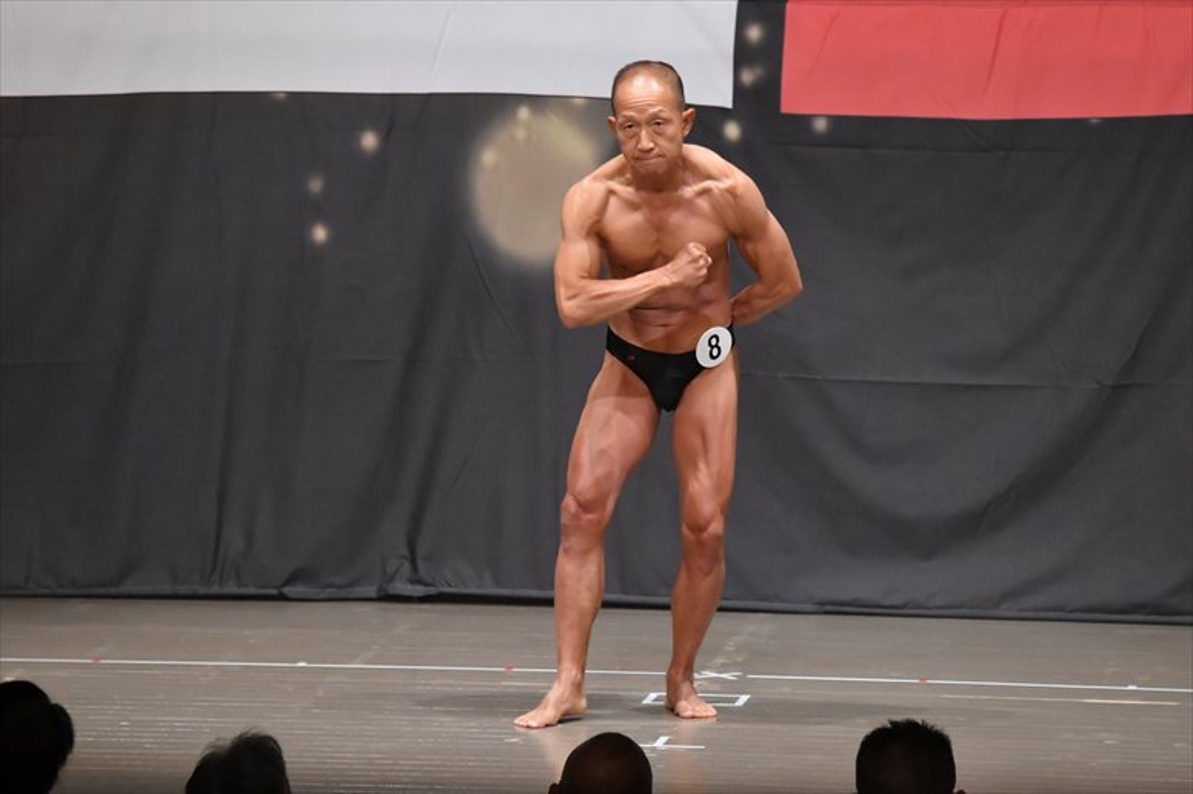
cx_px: 596
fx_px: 7453
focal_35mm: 225
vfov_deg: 6.1
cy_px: 397
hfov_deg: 9.2
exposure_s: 1/400
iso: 6400
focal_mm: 150
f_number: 5.6
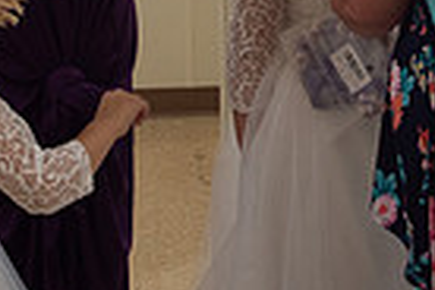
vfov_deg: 13.1
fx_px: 1220
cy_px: -93
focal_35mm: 101
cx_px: 318
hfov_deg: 20.1
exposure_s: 1/160
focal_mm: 24
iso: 200
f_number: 3.5
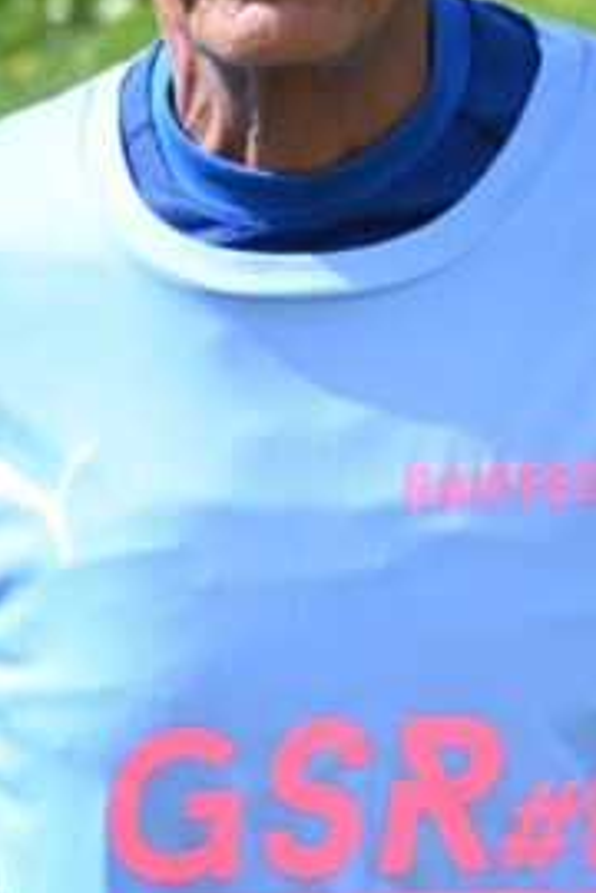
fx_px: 14157
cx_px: 258
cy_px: 1310
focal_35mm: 570
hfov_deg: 2.4
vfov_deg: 3.6
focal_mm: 89
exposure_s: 1/4000
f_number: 6.3
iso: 2200
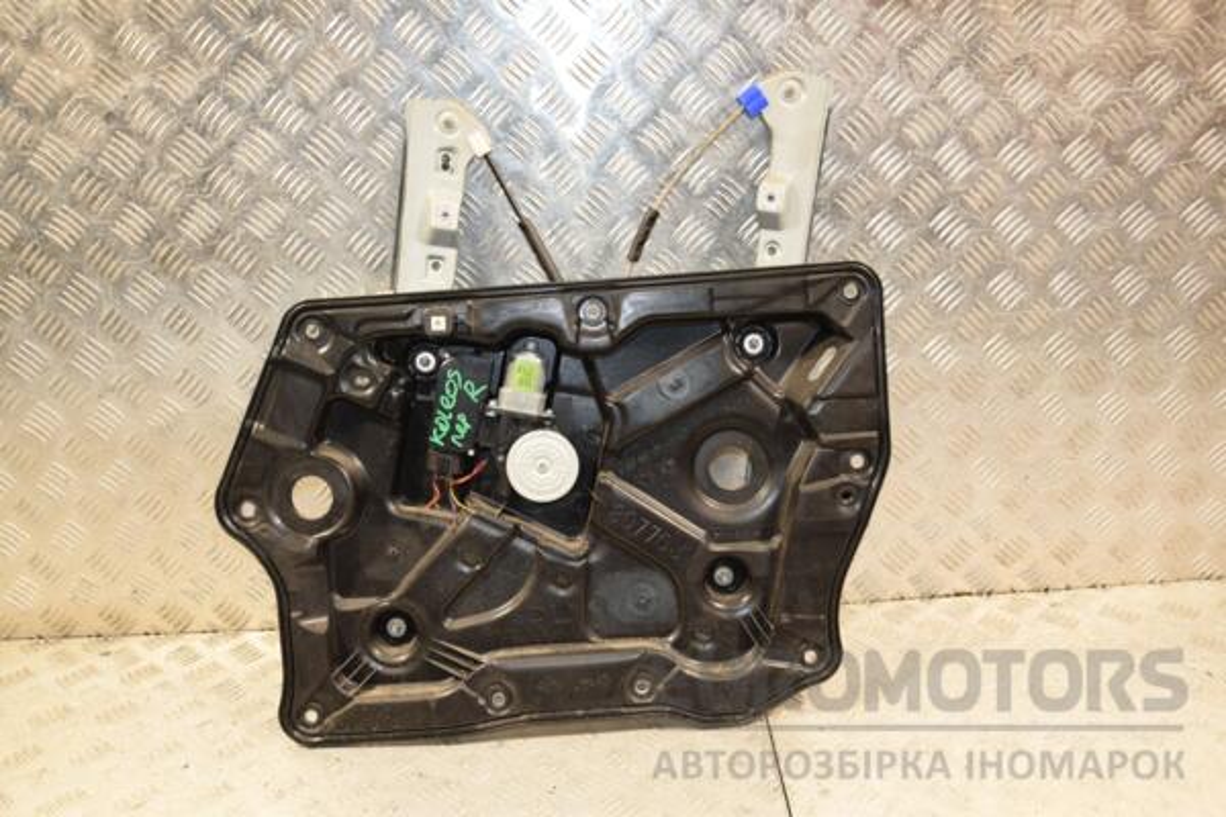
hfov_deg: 57.2
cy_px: 408
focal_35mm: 33
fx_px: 1124
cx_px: 613
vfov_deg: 40.0
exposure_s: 1/125
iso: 800
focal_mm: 22
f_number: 5
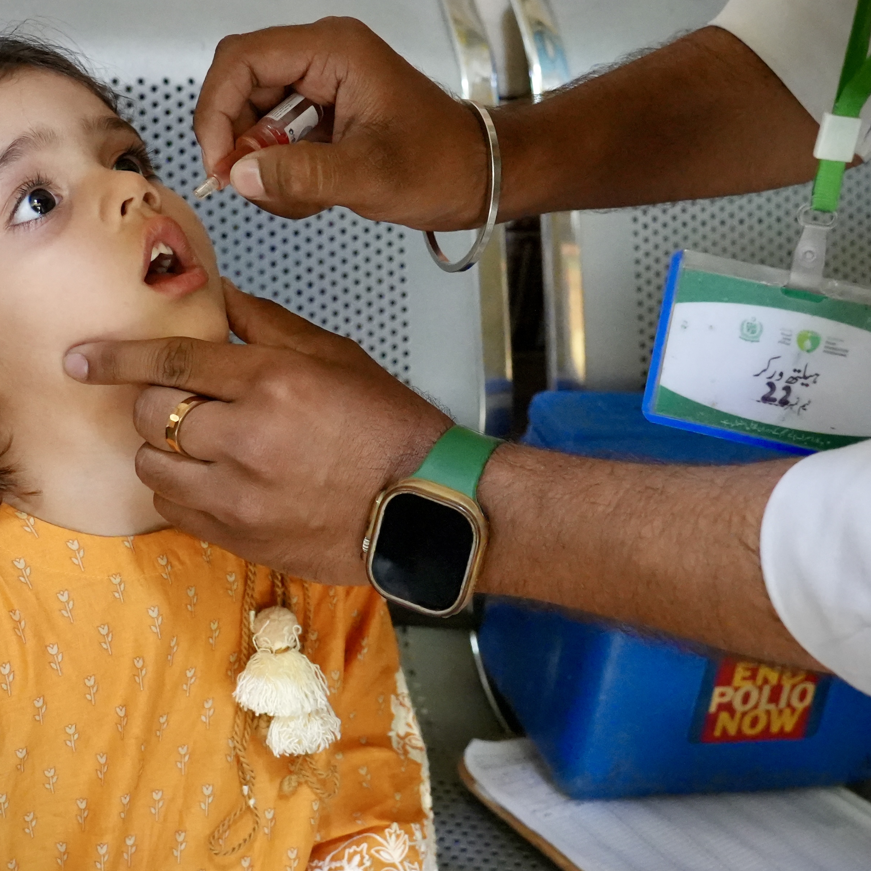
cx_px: 396
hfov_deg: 36.8
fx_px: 1309
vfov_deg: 36.8
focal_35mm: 46
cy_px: 435
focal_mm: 24
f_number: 4
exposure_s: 1/160
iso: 6400
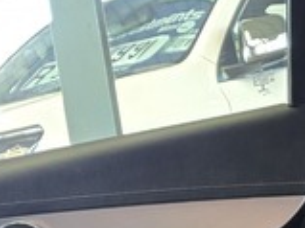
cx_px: 94
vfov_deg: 9.8
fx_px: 1303
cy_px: 326
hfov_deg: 13.3
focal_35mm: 148
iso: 1250
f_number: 1.7
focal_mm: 6.25
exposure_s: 1/100
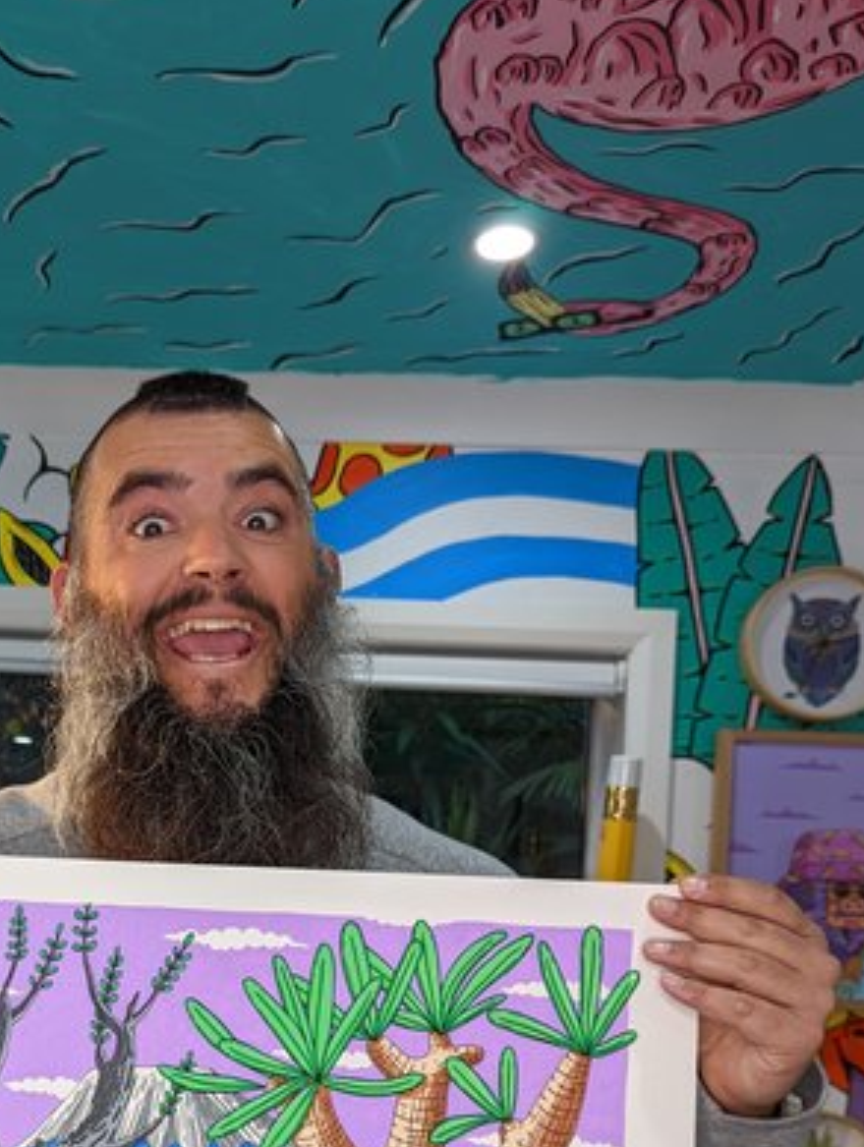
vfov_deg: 43.7
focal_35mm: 41
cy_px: 908
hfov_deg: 34.0
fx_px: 1361
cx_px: 147
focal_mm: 6.81
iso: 66
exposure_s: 1/100
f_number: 1.85
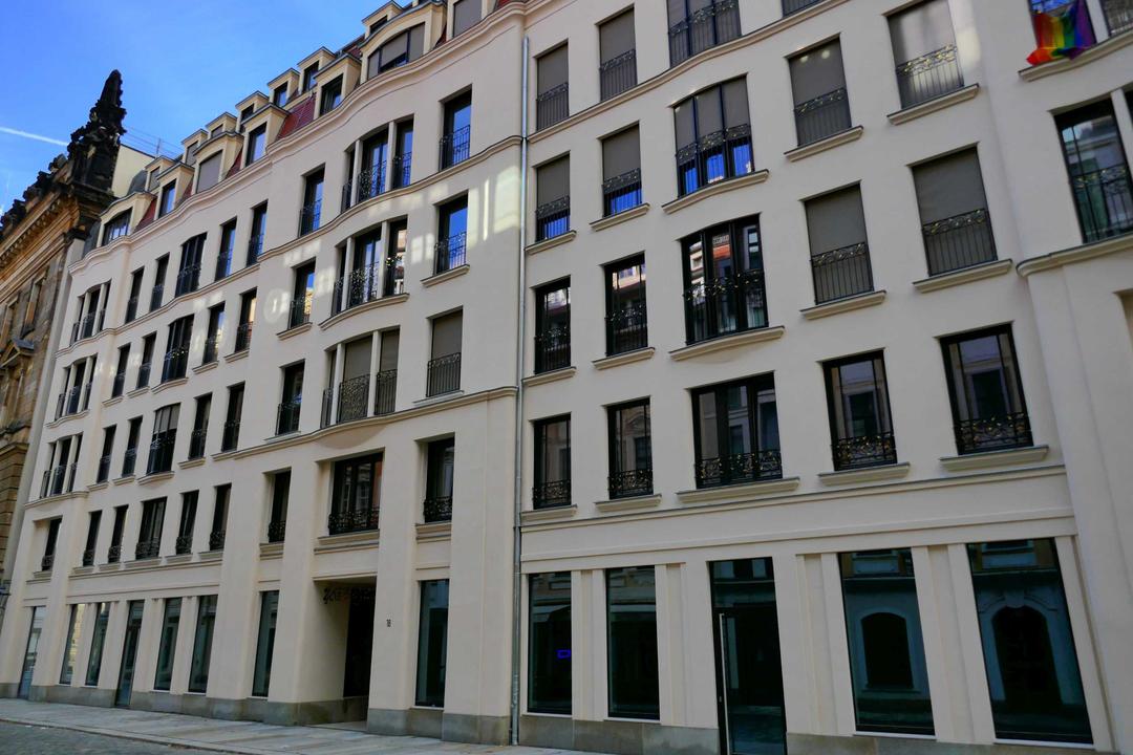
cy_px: 378
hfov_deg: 71.5
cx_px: 566
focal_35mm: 25
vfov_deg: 51.3
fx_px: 787
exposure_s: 1/800
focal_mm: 9.1
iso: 500
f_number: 3.2
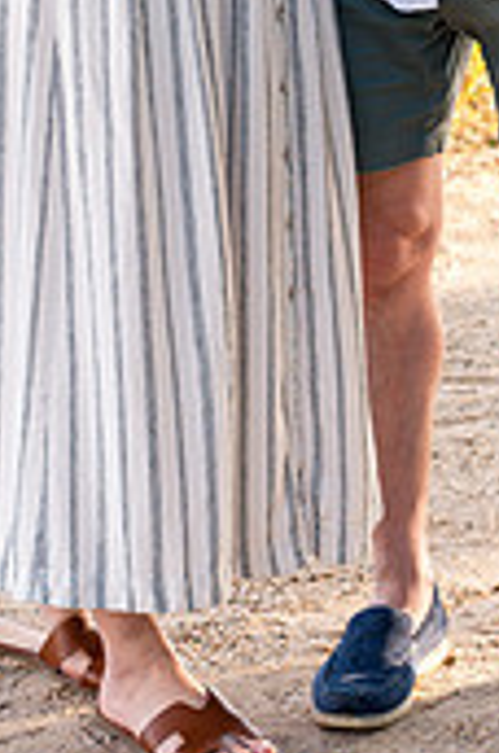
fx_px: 4655
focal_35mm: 223
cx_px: 346
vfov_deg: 9.1
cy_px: -158
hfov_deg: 6.1
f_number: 4.5
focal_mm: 85
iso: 800
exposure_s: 1/500
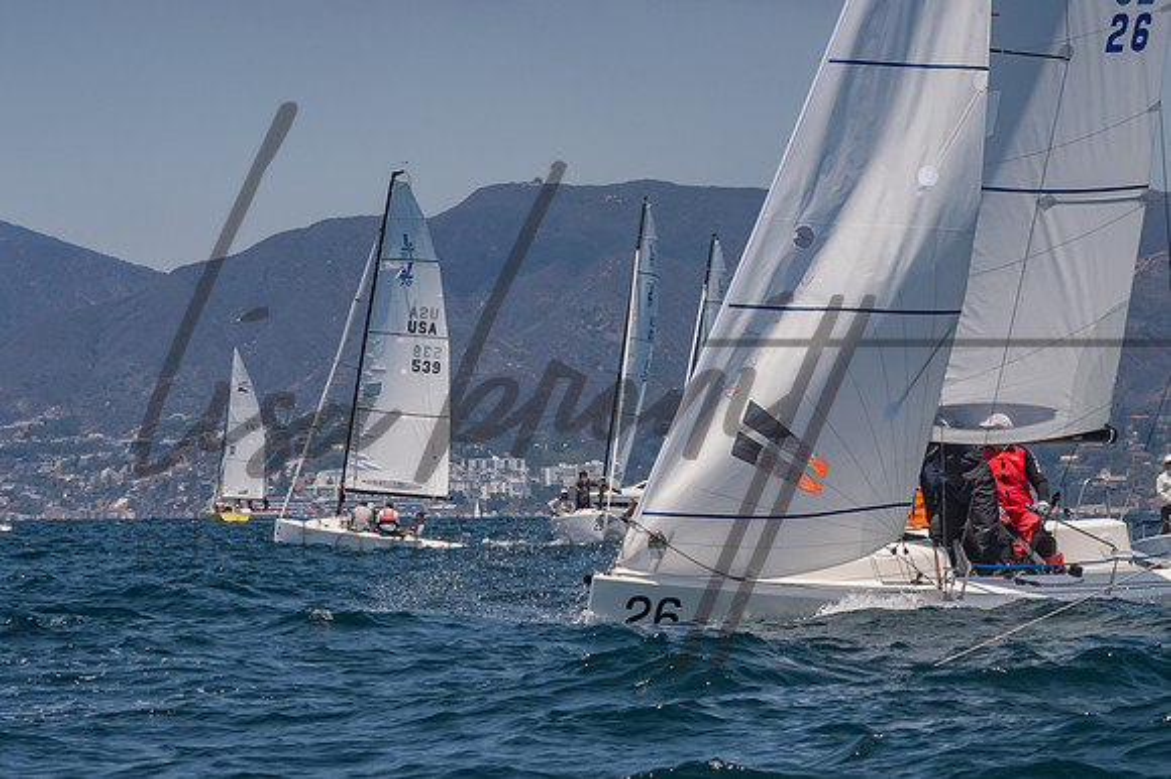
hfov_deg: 8.8
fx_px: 7624
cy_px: 389
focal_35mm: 235
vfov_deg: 5.9
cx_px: 572
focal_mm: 150
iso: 640
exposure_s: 1/1250
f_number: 14
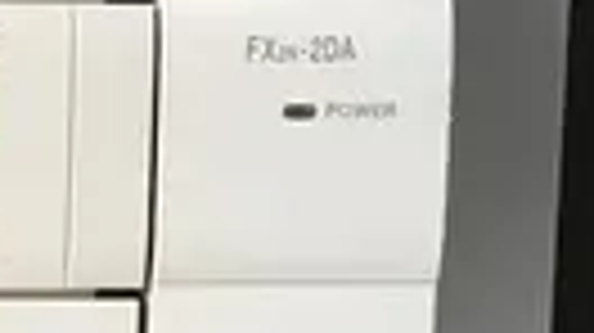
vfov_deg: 12.5
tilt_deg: -5.3
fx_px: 1511
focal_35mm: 96
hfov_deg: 20.3
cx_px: -189
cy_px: 243
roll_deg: -1.0
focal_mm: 4.15
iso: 80
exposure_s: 1/30
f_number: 2.2
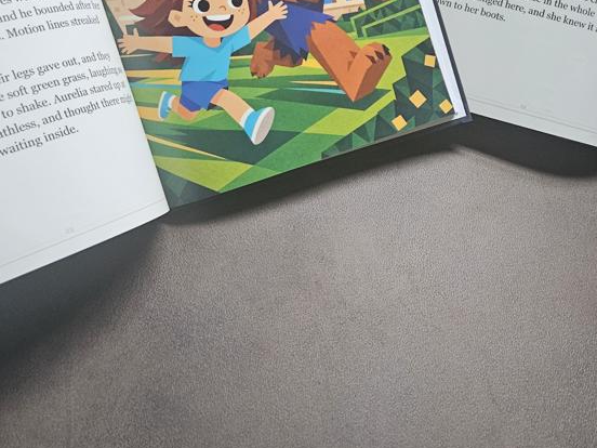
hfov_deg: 37.7
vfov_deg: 28.4
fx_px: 862
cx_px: 407
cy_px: 84
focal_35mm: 50
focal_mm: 5.4
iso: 640
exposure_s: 1/60
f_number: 1.8
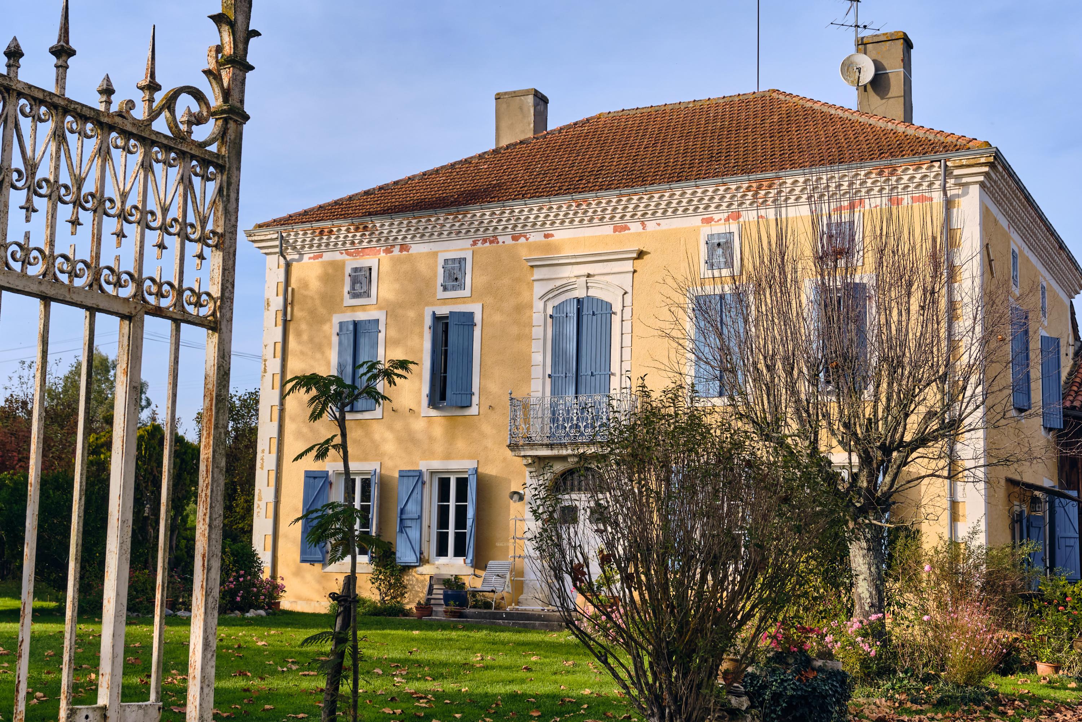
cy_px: 361
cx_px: 541
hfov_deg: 41.1
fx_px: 1443
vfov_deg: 28.1
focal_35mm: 48
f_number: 6.4
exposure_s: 1/950
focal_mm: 32.1
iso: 400
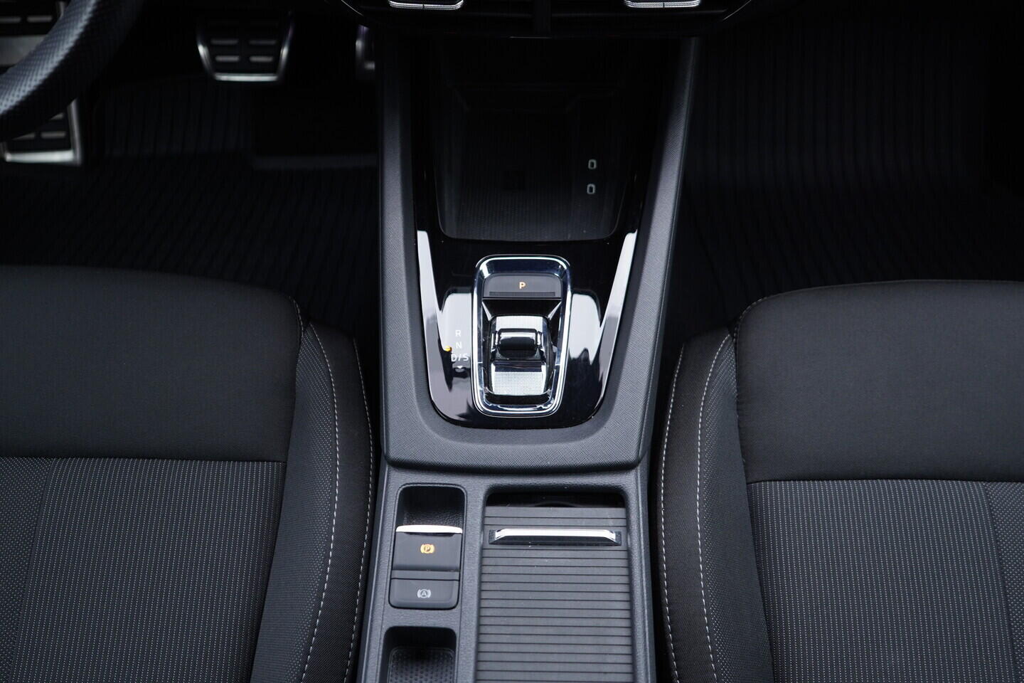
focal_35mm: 36
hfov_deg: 53.1
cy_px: 342
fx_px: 1024
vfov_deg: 36.9
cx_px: 512
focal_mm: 24
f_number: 2.8
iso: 320
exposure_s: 1/40
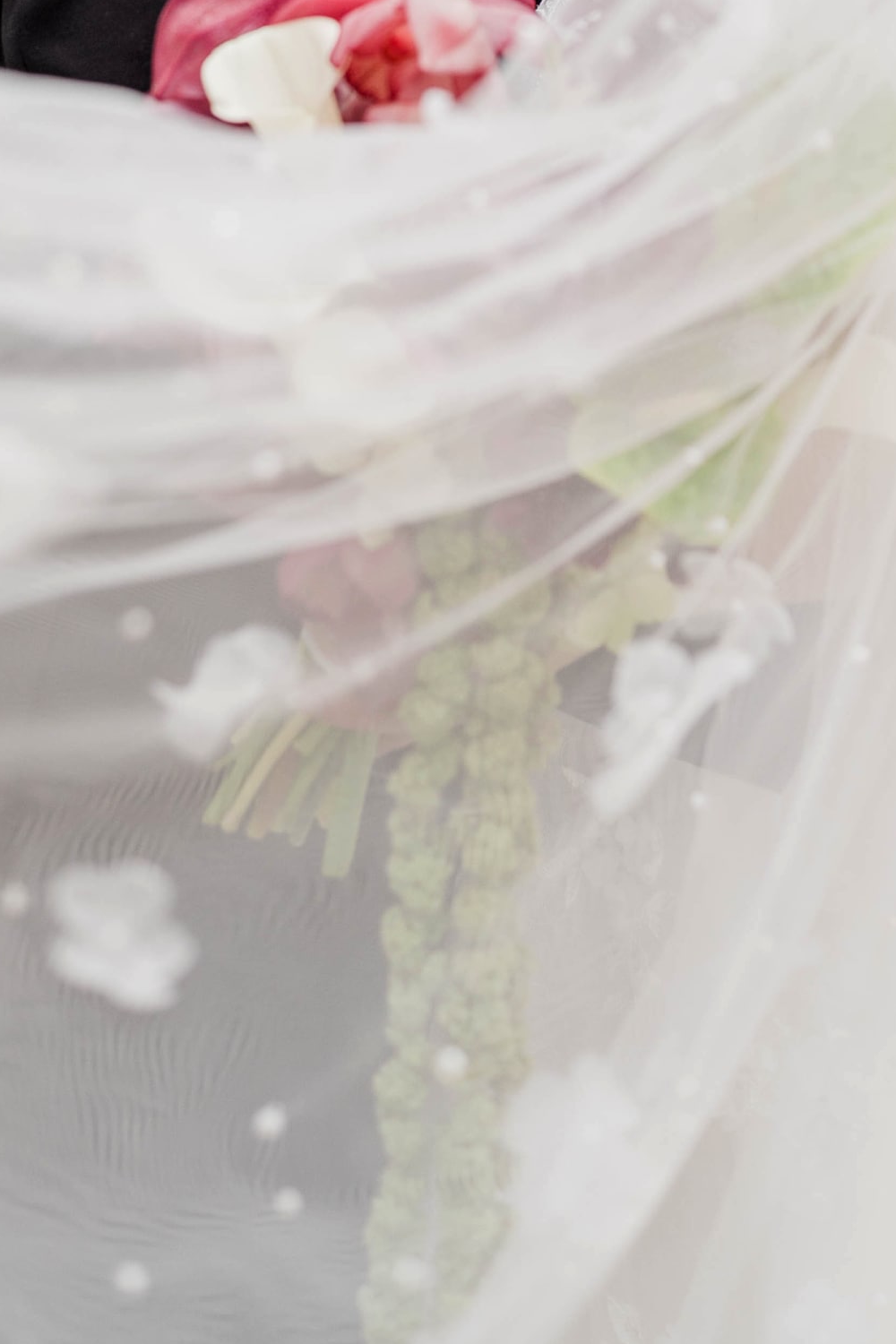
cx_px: 392
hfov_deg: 16.3
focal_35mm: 84
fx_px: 3136
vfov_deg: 22.5
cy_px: -231
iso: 200
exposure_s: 1/250
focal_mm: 35
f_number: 2
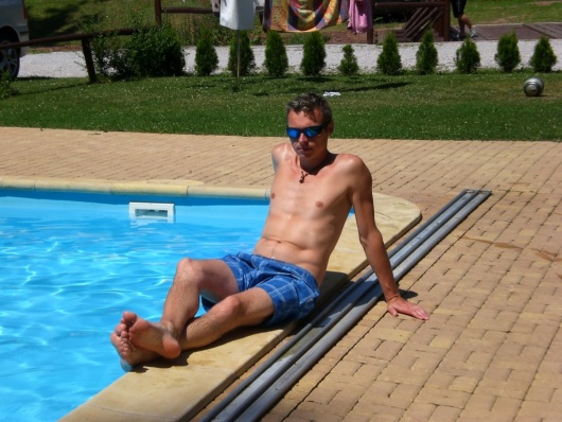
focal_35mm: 87
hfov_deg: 22.5
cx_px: 281
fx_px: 1413
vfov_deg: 17.0
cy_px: 211
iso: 50
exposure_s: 1/400
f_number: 7.1
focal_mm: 14.49
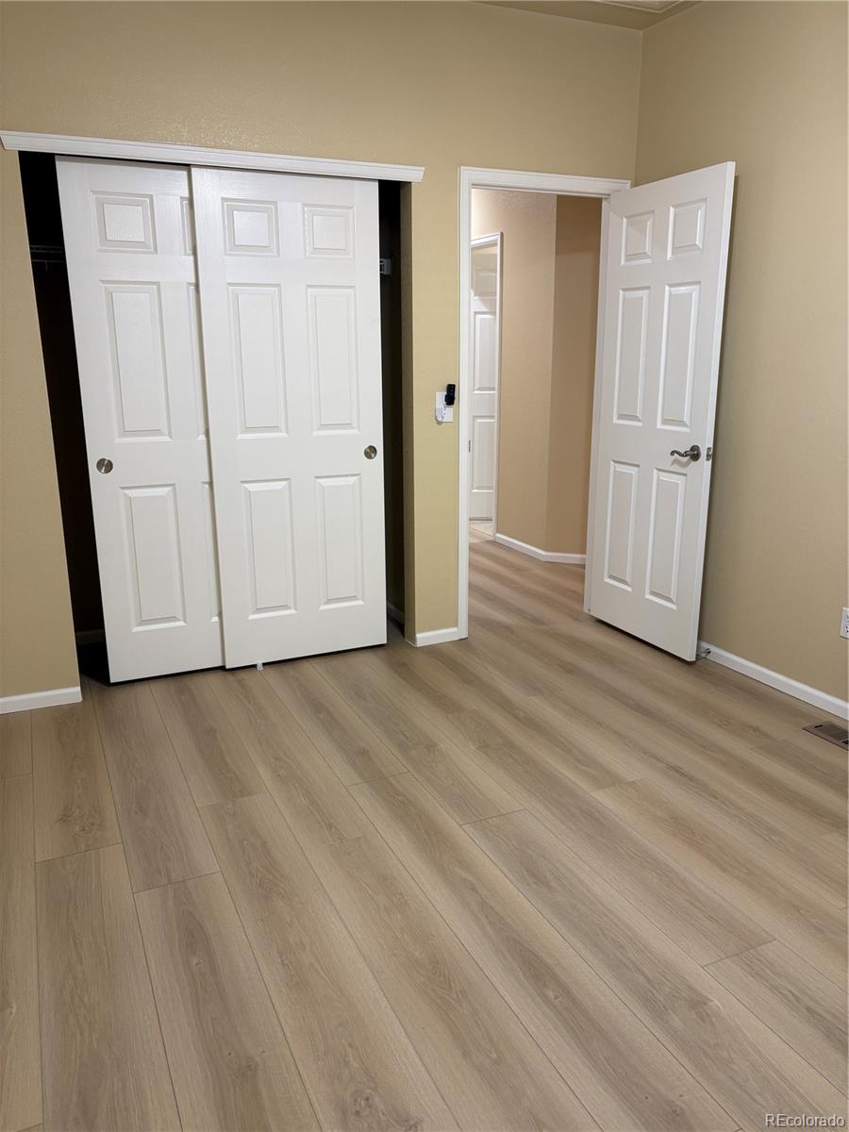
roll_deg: -0.1
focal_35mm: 26
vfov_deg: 67.3
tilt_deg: -13.5
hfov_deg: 53.1
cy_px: 566
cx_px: 424
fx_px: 850
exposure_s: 1/60
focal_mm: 5.96
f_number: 1.6
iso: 100
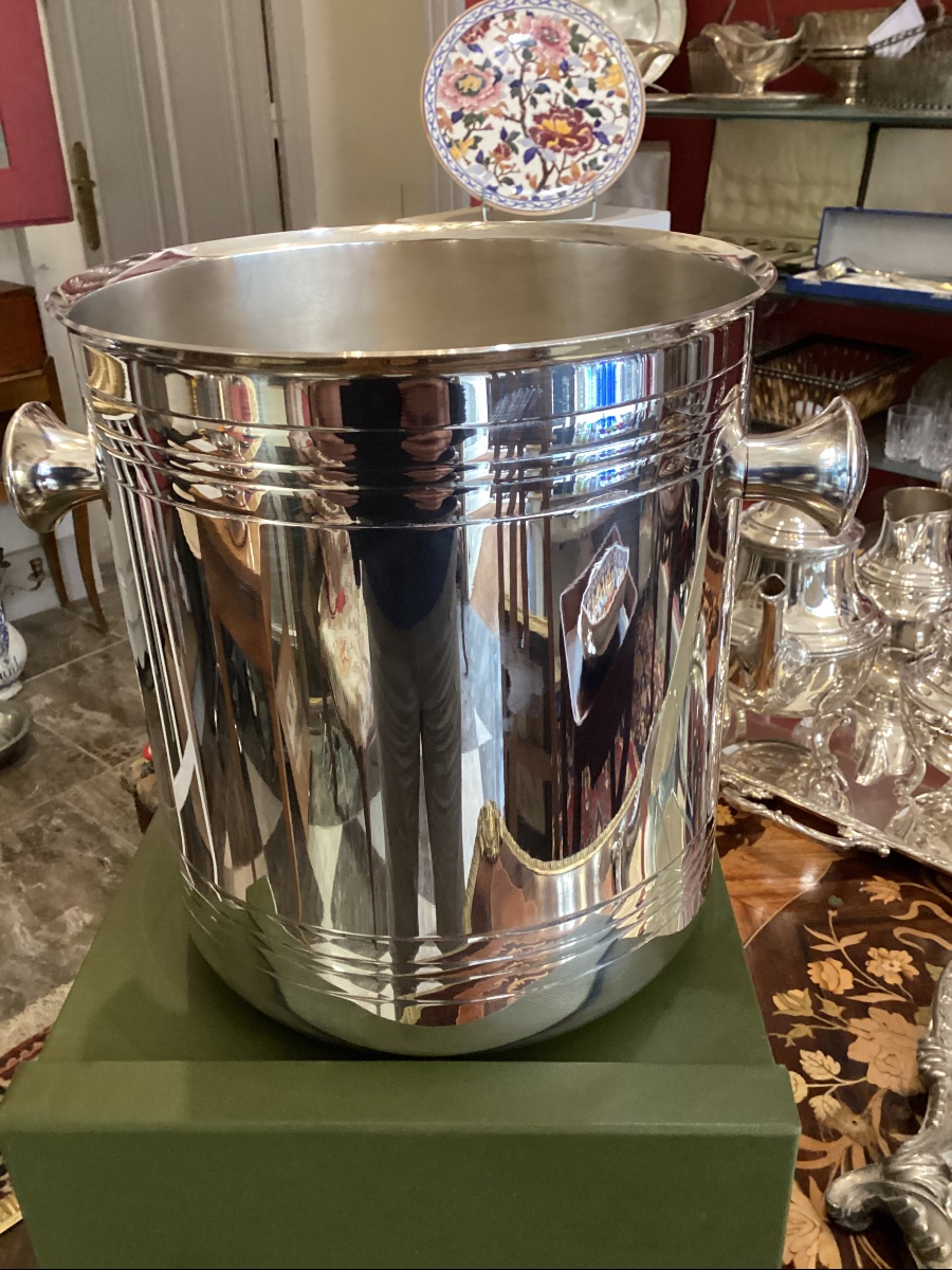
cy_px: 635
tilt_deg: -27.7
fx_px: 1137
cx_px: 476
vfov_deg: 58.4
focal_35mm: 31
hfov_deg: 45.4
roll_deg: +2.1
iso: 400
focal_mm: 3.3
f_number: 2.4
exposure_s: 1/40
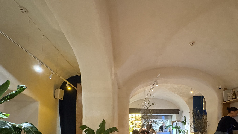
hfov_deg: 80.6
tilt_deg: +2.9
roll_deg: -0.3
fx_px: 139
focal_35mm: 22
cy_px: 123
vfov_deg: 46.1
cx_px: 138
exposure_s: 1/33
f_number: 2.2
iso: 800
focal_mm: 2.22
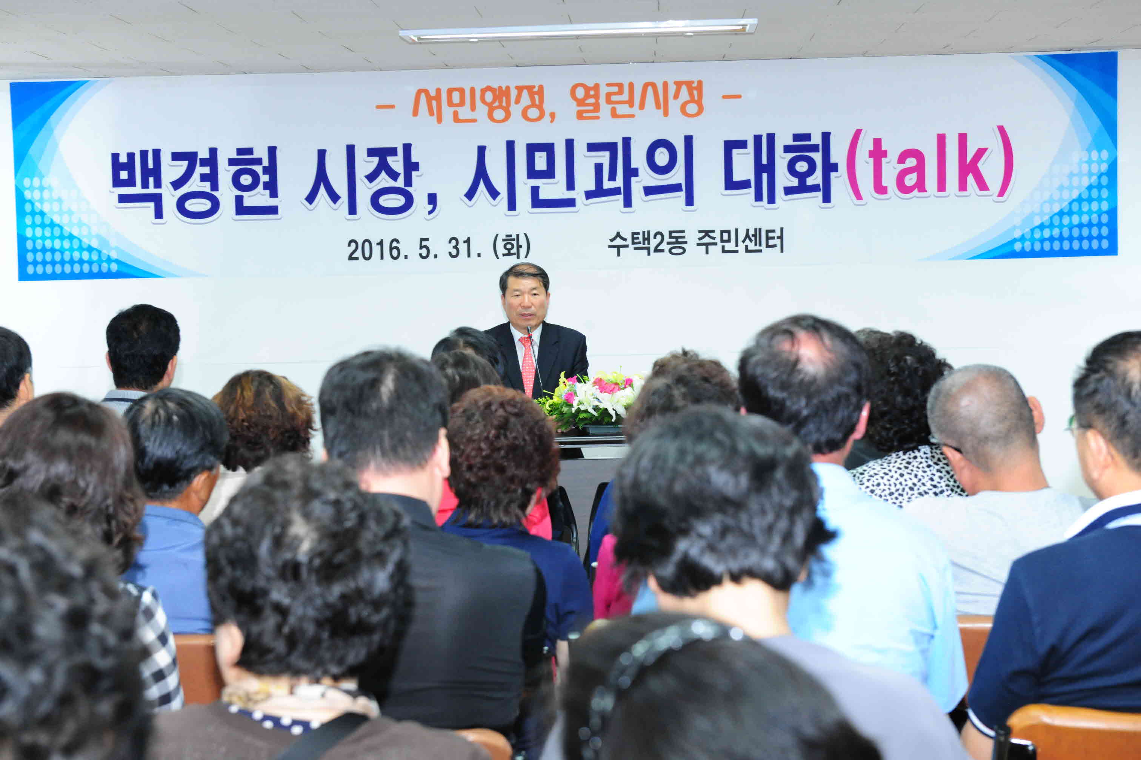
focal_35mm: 70
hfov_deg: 28.8
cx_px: 570
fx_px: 2218
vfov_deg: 19.5
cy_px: 380
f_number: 7.1
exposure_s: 1/60
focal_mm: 70
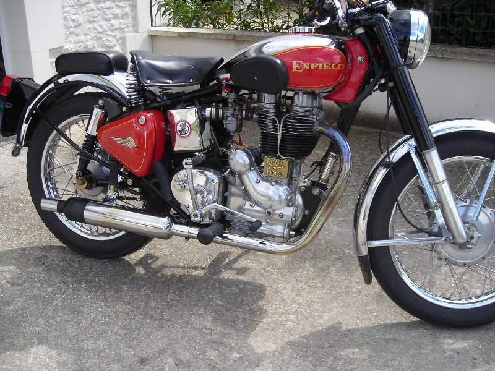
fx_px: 543
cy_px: 186
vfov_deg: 37.7
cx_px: 248
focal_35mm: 38
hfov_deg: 49.0
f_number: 3.2
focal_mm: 6.3
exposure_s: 1/270
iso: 50
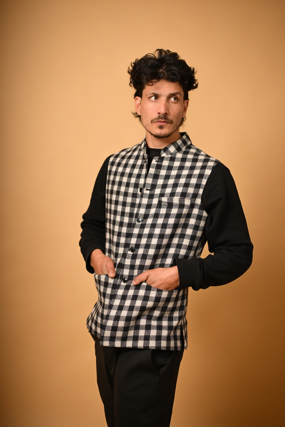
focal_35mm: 50
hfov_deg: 27.0
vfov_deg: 39.6
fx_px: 594
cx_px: 142
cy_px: 214
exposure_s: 1/1250
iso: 200
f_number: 2.2
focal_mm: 50
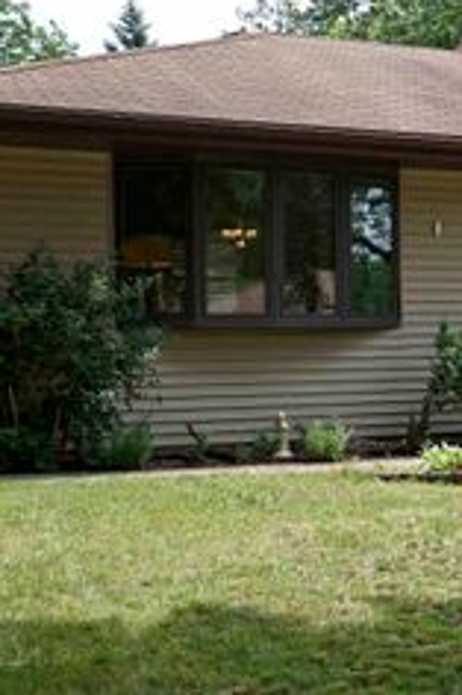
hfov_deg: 18.7
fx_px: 1349
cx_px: 497
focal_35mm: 70
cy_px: 340
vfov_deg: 28.9
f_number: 7.1
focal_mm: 33
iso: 100
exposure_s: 1/100
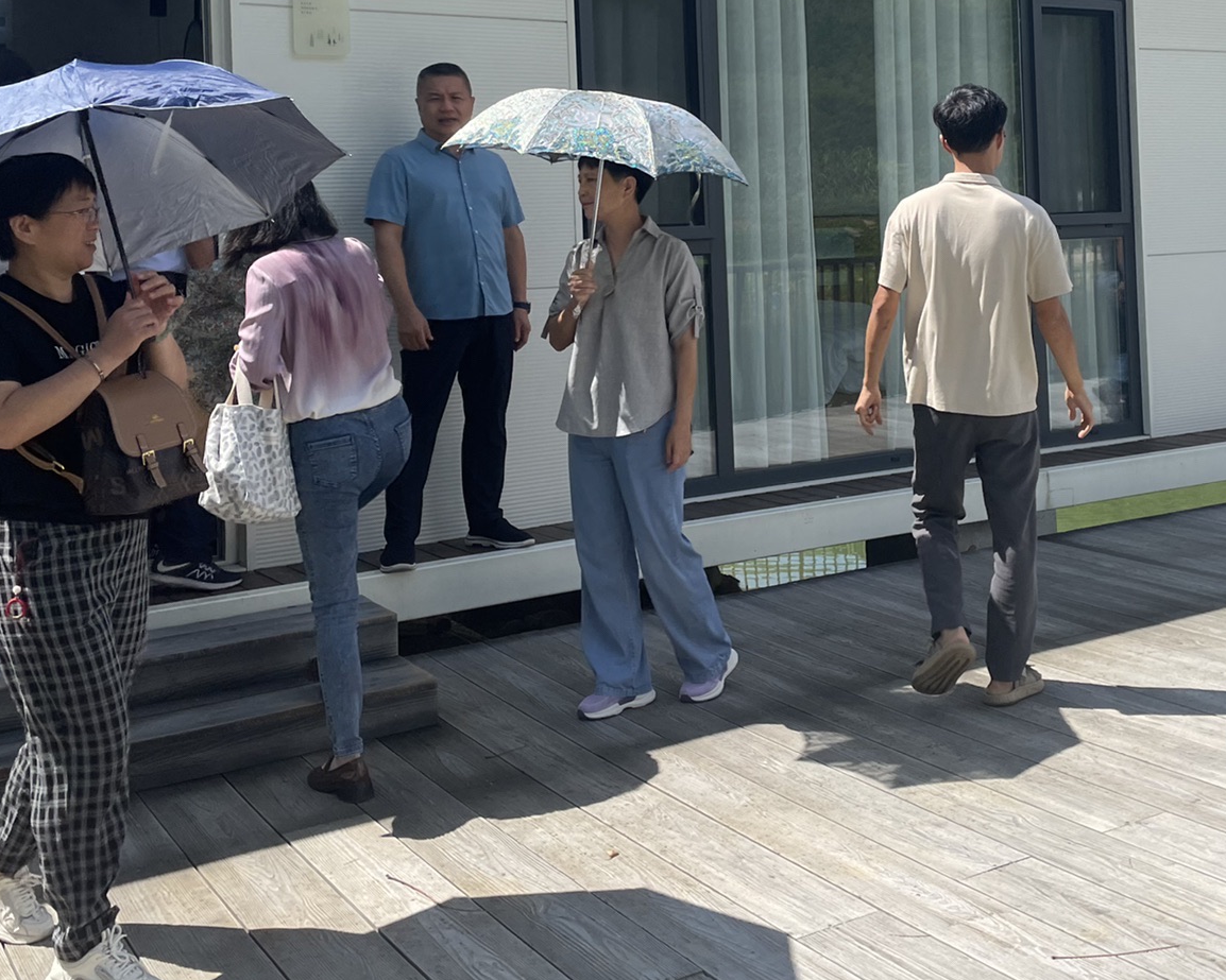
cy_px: 201
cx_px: 770
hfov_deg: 41.7
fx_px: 1596
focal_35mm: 44
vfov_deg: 33.2
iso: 32
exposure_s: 1/2398
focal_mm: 4.2
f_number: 1.6
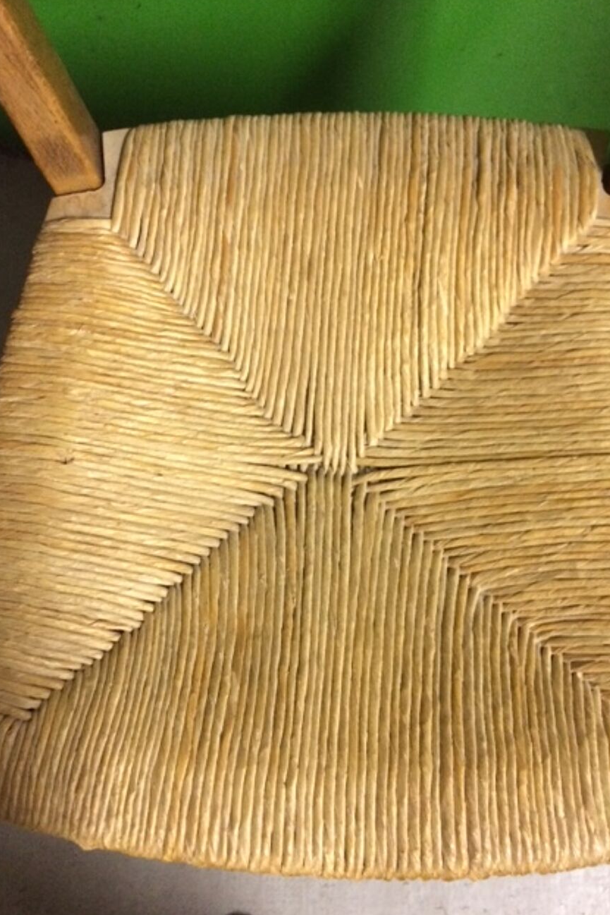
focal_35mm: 31
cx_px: 325
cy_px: 462
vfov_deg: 60.3
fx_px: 788
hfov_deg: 42.3
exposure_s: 1/17
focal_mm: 4.15
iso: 320
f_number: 2.2
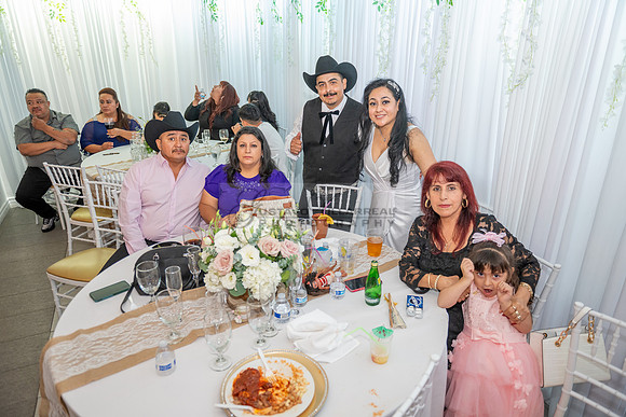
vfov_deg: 53.2
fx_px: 417
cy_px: 208
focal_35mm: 24
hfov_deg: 73.7
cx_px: 313
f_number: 3.2
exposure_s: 1/160
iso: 800
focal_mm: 24
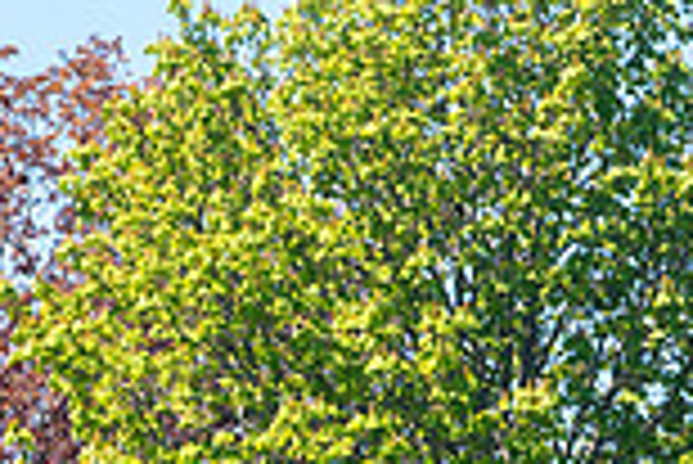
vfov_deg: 2.1
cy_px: 878
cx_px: 663
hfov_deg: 3.1
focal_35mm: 660
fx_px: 12717
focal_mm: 165
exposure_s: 1/2000
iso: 800
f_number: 8
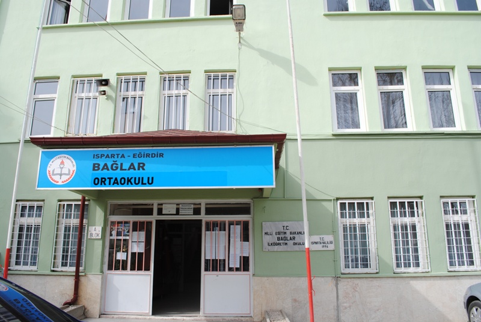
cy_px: 161
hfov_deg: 67.3
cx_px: 240
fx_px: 361
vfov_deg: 48.1
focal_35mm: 27
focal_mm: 18
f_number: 7.1
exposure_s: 1/200
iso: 100
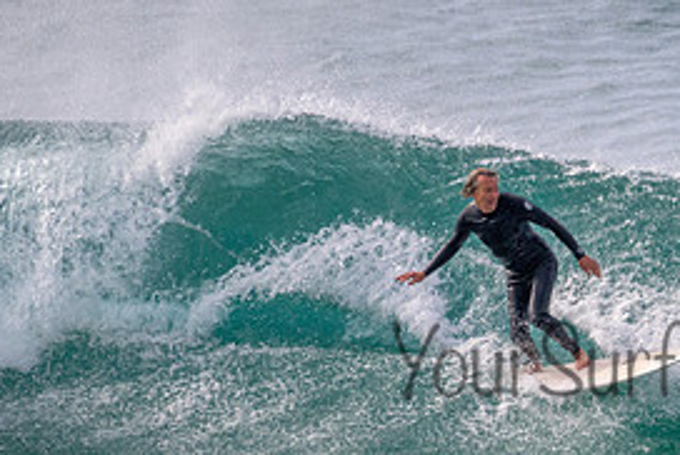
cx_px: 650
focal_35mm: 1704
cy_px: 339
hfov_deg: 1.2
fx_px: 32221
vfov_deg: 0.8
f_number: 11
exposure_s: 1/2000
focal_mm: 800
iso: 1800
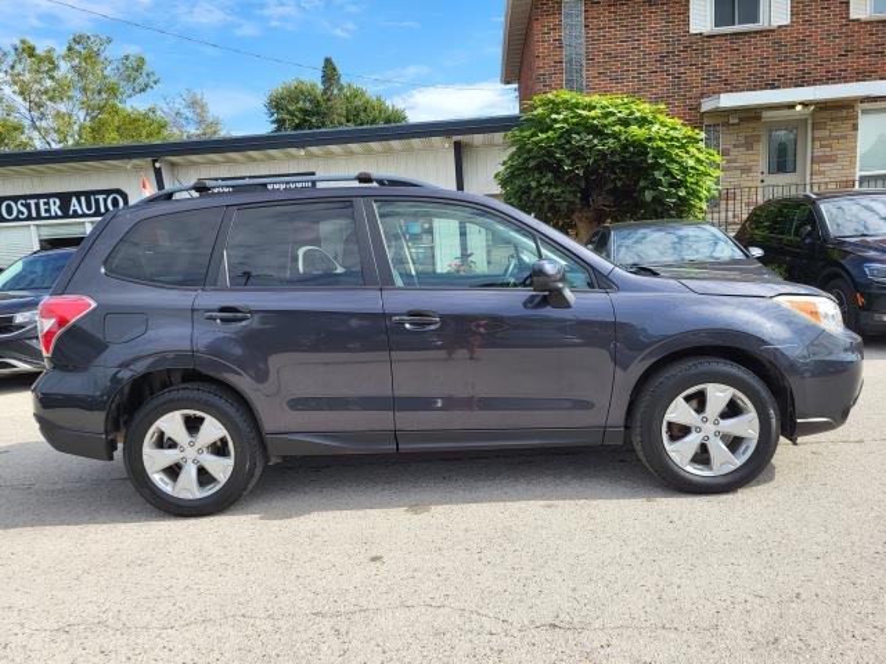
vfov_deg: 53.1
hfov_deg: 67.3
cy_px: 332
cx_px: 443
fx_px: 665
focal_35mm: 26
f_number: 1.8
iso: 40
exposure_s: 1/1380
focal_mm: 5.4
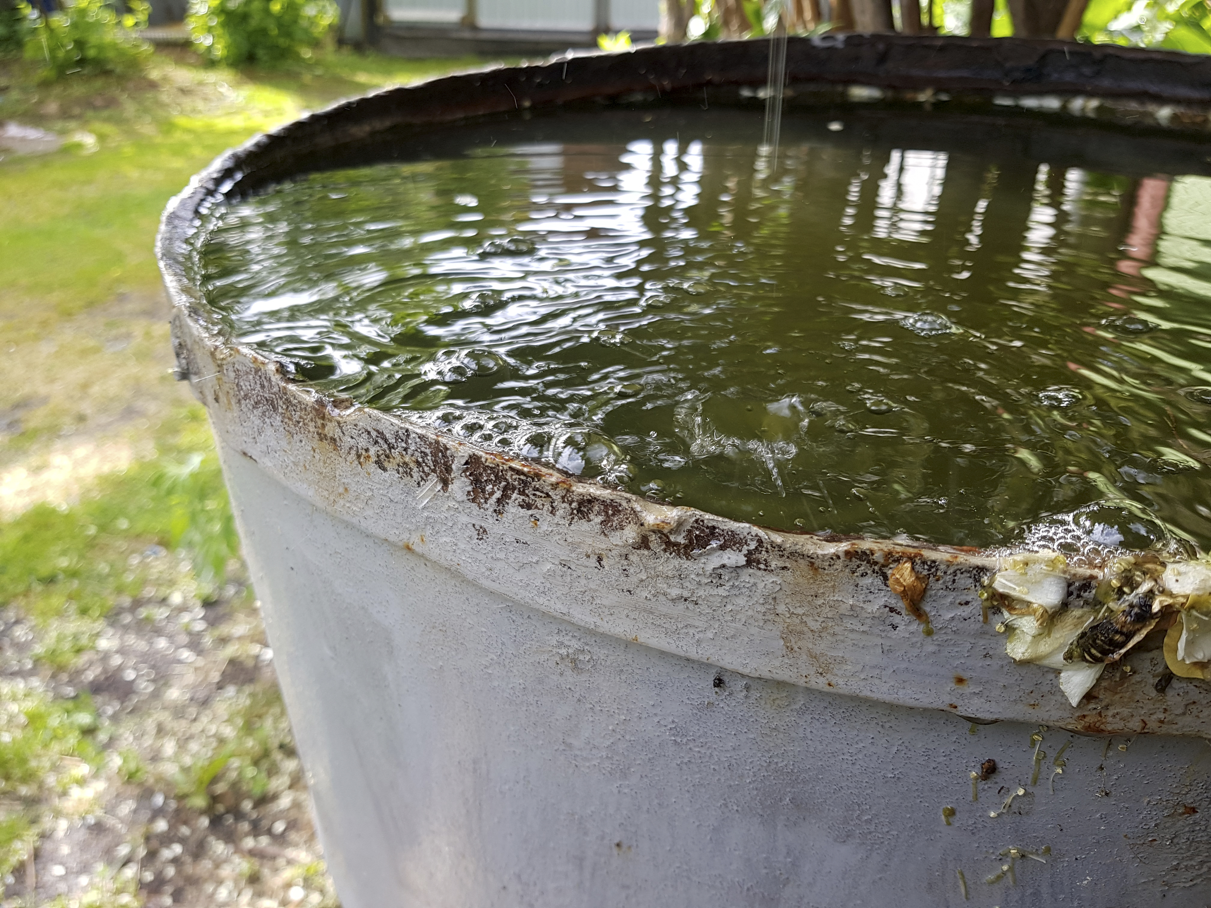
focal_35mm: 26
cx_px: 606
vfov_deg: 53.1
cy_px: 454
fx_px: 910
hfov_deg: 67.3
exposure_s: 1/184
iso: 40
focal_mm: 4.2
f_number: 1.7
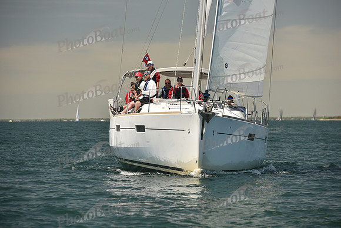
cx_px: 170
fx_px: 1611
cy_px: 114
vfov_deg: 8.1
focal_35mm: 170
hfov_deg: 12.1
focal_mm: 170
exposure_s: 1/800
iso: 250
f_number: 5.6
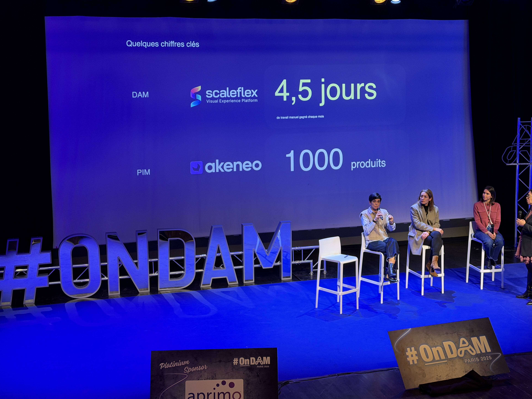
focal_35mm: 50
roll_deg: +1.6
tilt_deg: -9.1
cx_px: 269
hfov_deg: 38.2
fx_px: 768
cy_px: 207
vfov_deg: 29.1
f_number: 1.78
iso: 250
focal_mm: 6.76
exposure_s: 1/50
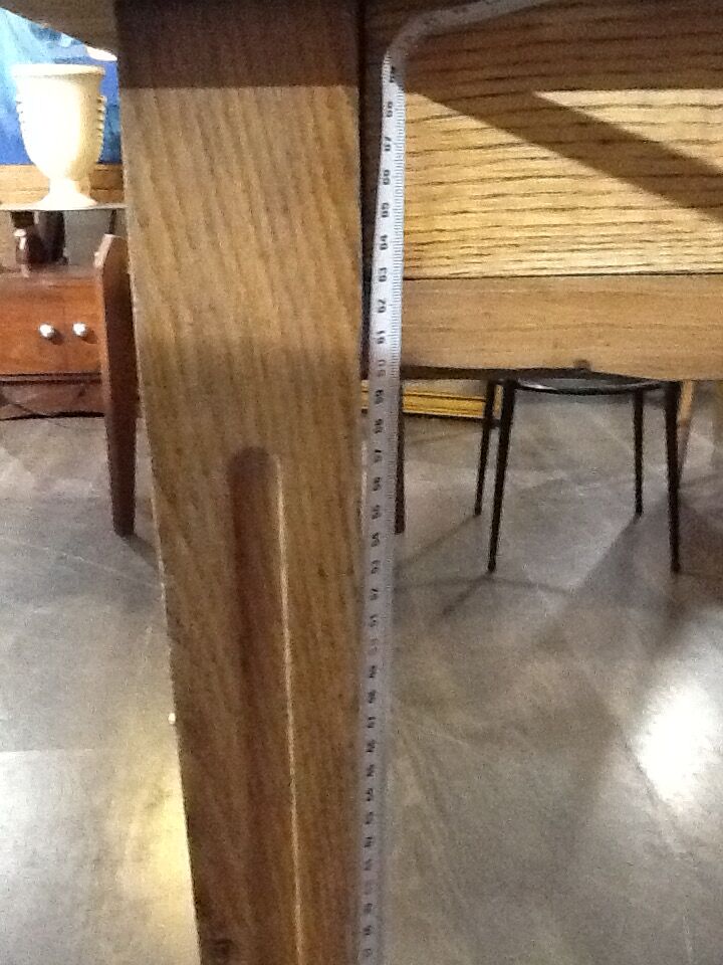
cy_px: 482
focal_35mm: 44
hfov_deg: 32.9
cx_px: 362
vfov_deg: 42.9
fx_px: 1225
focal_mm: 2.03
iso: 500
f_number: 2.4
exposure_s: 1/17
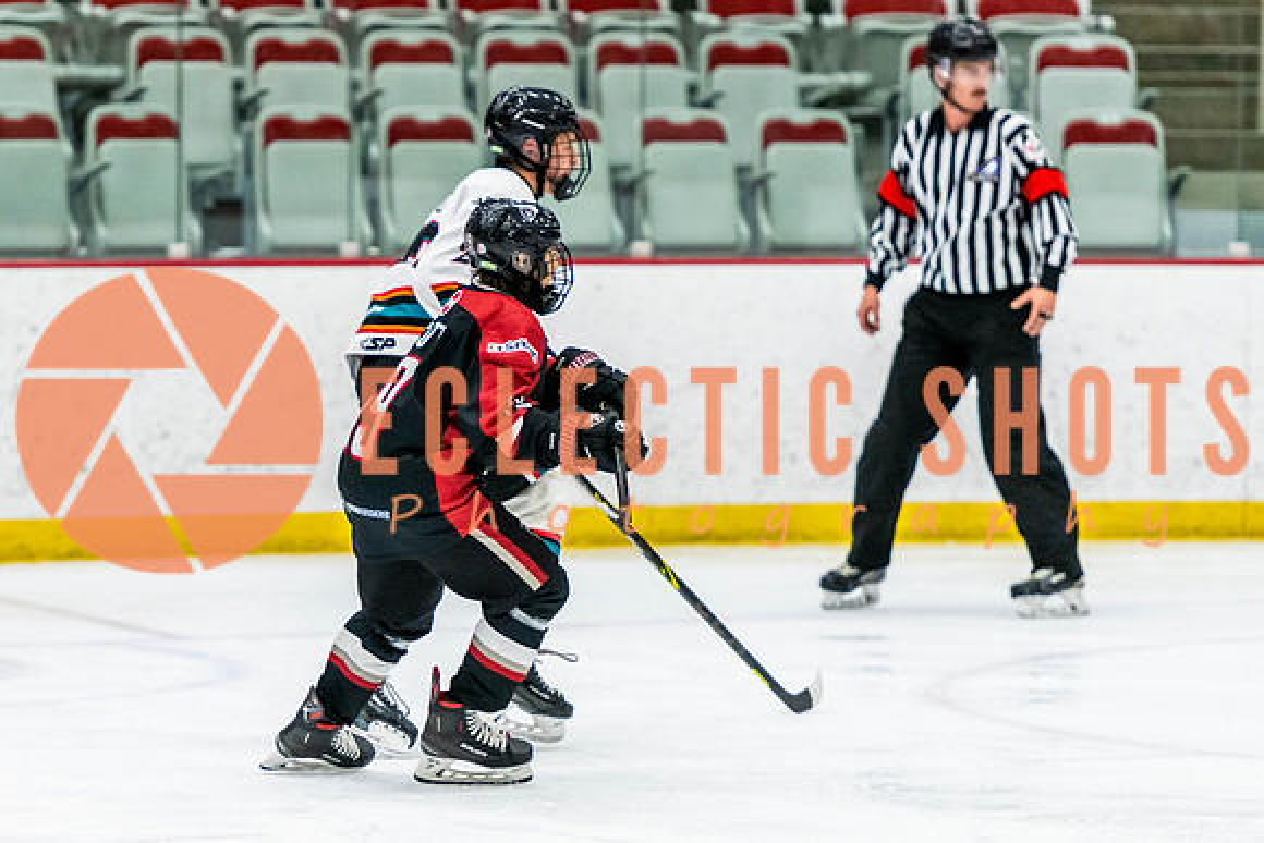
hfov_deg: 7.3
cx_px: 509
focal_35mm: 284
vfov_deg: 4.8
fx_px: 9974
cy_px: 500
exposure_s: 1/640
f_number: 2.8
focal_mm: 175
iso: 2200
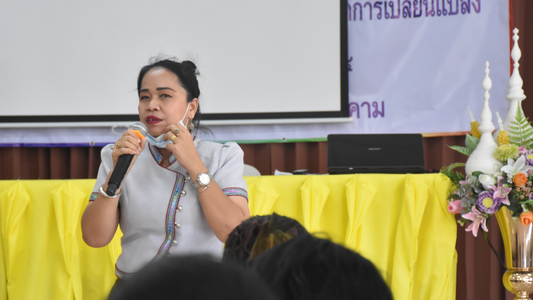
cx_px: 210
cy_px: 195
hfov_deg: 13.5
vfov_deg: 7.6
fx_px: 2247
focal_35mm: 159
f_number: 5.6
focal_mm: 80
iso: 3200
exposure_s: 1/100
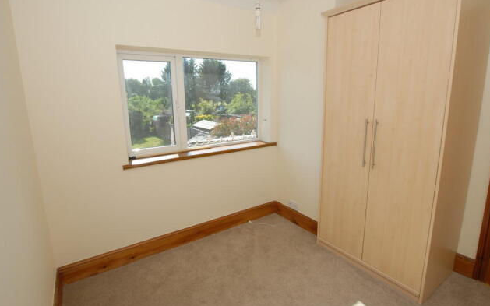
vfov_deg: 64.2
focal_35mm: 18
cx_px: 245
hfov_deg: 90.3
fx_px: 244
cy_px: 143
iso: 200
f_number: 6.3
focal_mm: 11.5
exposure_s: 1/160
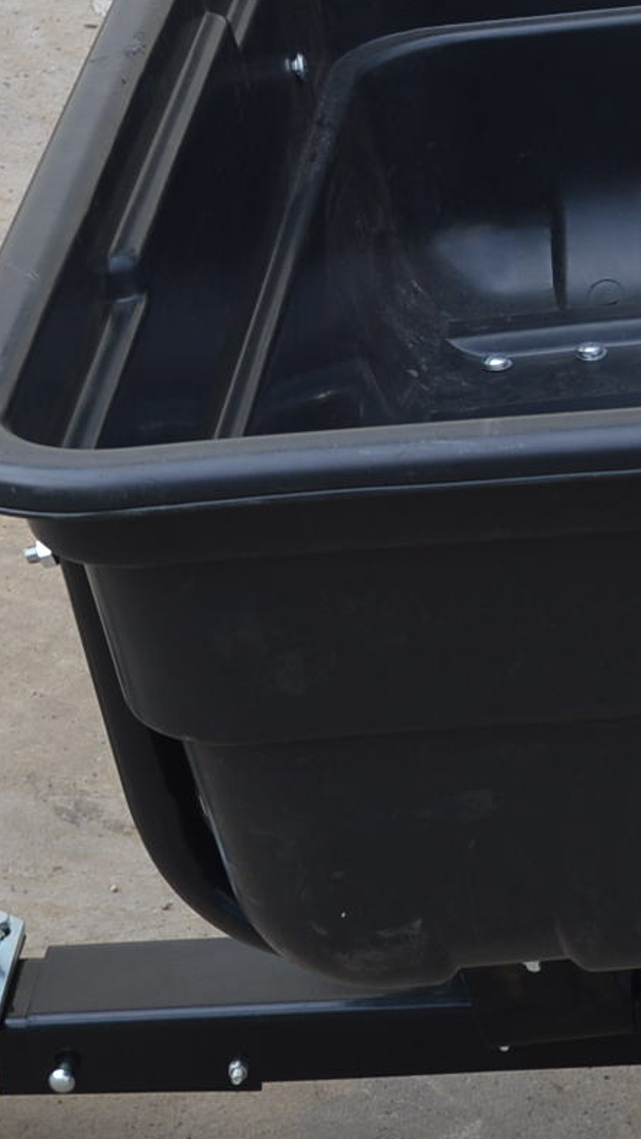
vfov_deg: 14.9
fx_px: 4349
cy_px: 640
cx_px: 920
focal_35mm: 144
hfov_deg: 8.3
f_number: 5.6
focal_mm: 24
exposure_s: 1/125
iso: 100
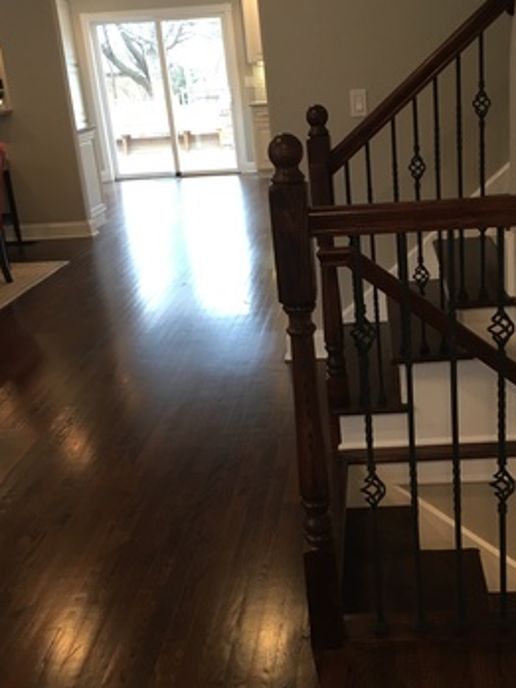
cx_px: 338
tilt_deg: -17.4
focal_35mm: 40
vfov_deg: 46.8
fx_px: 795
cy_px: 320
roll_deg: +4.9
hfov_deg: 35.7
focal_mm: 4.15
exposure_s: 1/30
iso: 64
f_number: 2.2
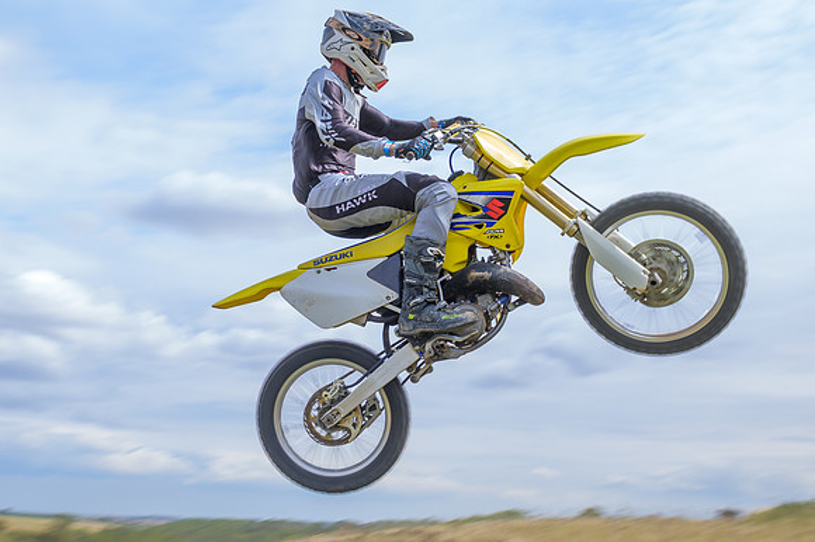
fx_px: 1043
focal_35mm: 46
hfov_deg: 42.3
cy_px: 347
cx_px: 293
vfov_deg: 29.0
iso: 50
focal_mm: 24
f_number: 4
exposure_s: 1/250
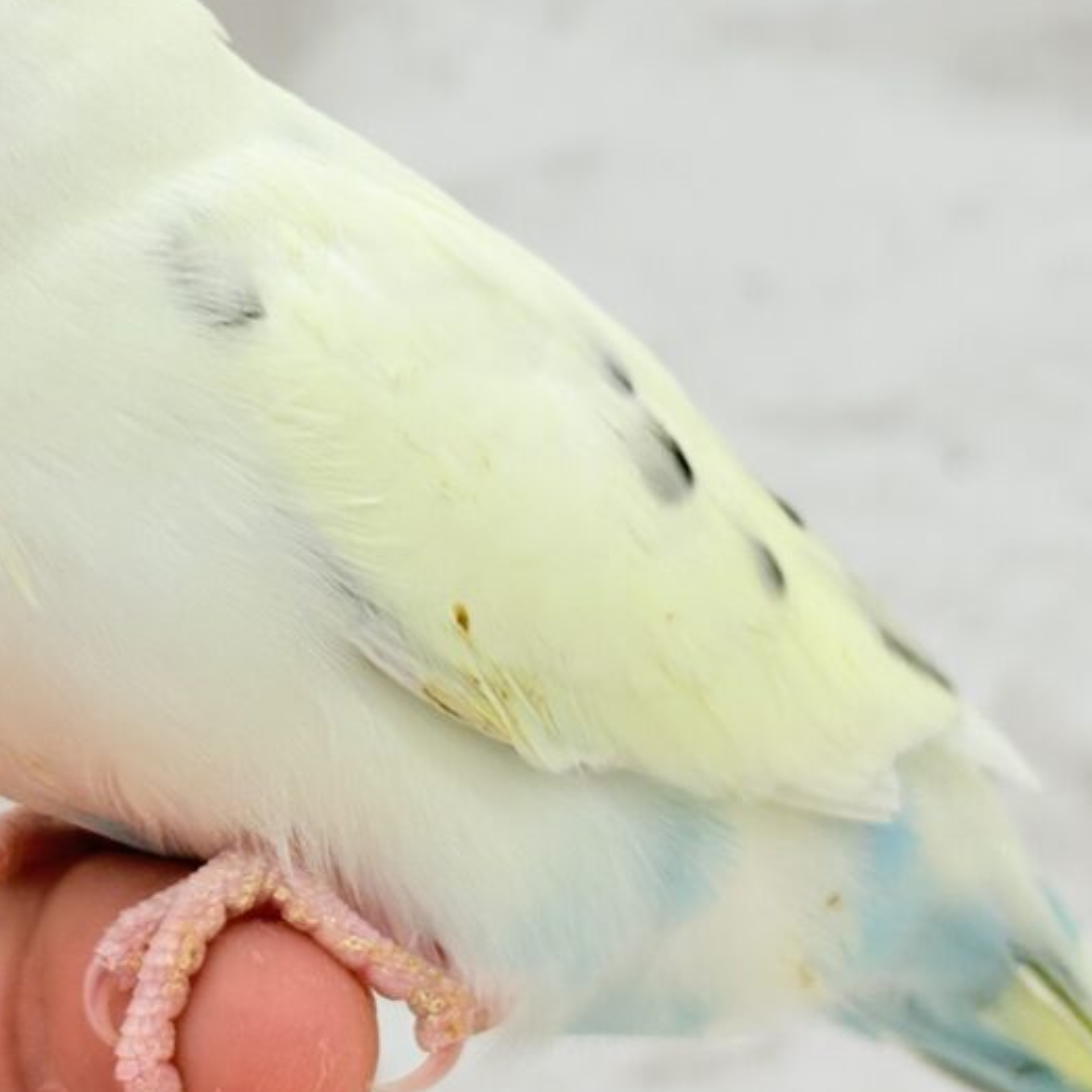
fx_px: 3747
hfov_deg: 16.5
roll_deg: -0.7
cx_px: 293
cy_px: 260
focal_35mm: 105
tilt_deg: +3.9
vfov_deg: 16.5
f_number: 1.6
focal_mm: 5.96
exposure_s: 1/100
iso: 64
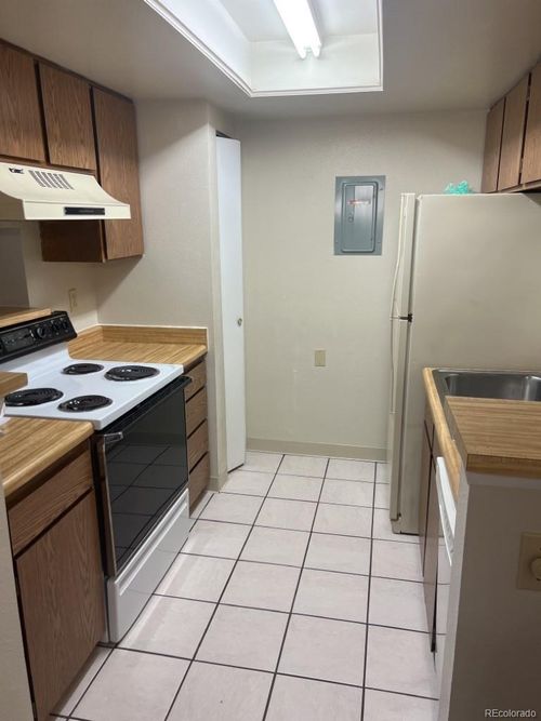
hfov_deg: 53.0
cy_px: 360
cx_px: 270
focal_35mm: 26
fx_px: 542
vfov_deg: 67.3
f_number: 1.5
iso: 100
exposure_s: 1/120
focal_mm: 5.7
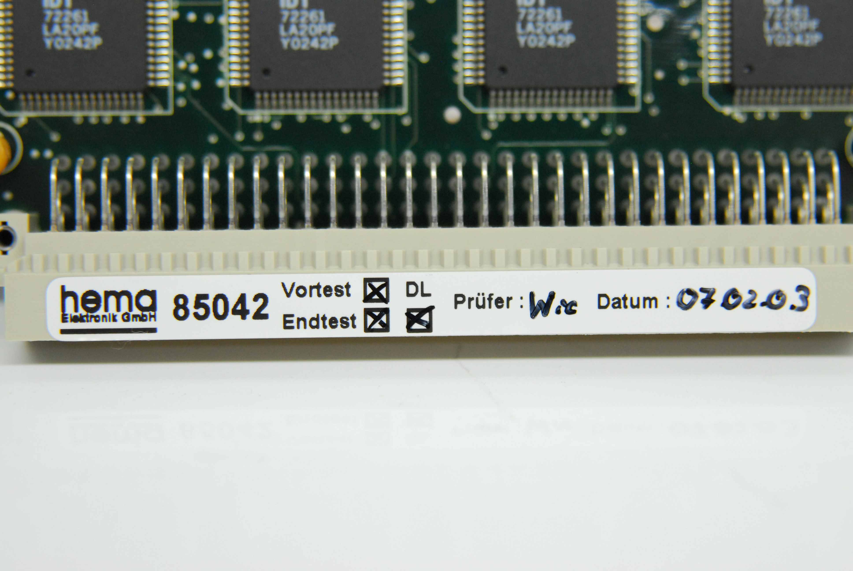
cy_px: 286
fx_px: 2349
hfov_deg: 20.6
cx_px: 426
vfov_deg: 13.9
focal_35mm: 99
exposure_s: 1/80
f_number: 4
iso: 800
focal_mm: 66
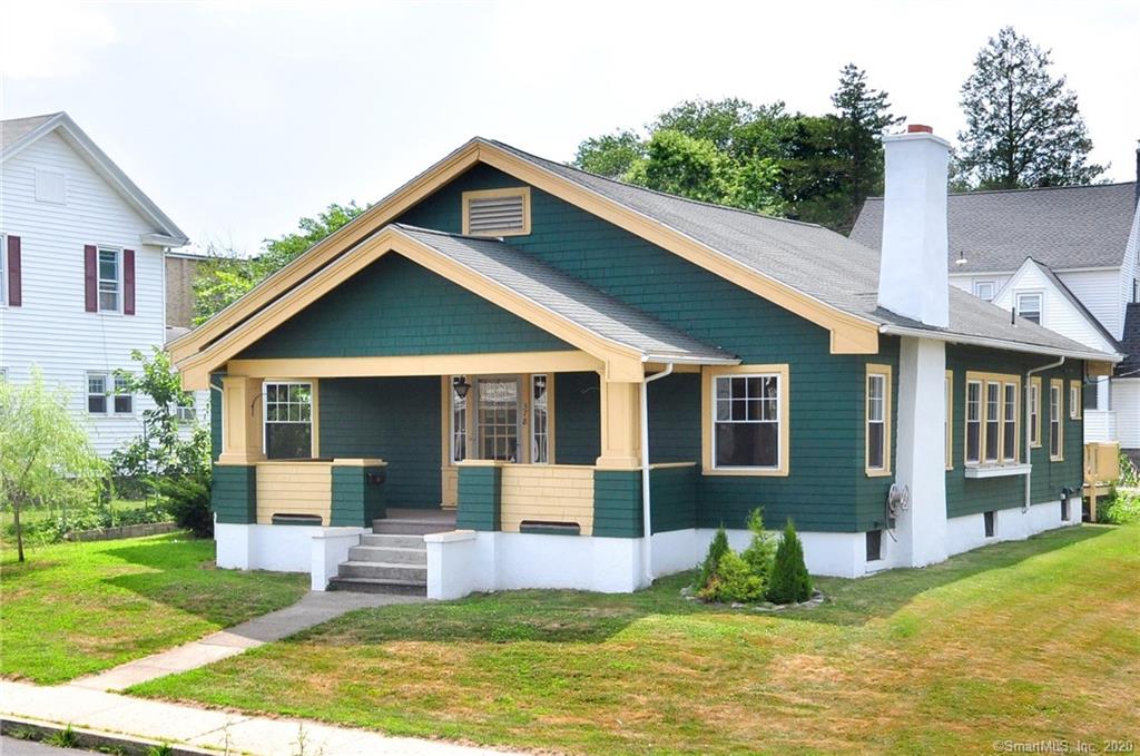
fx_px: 948
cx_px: 570
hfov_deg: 62.0
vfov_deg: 43.5
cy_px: 378
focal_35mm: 30
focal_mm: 20
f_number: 8
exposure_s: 1/500
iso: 250
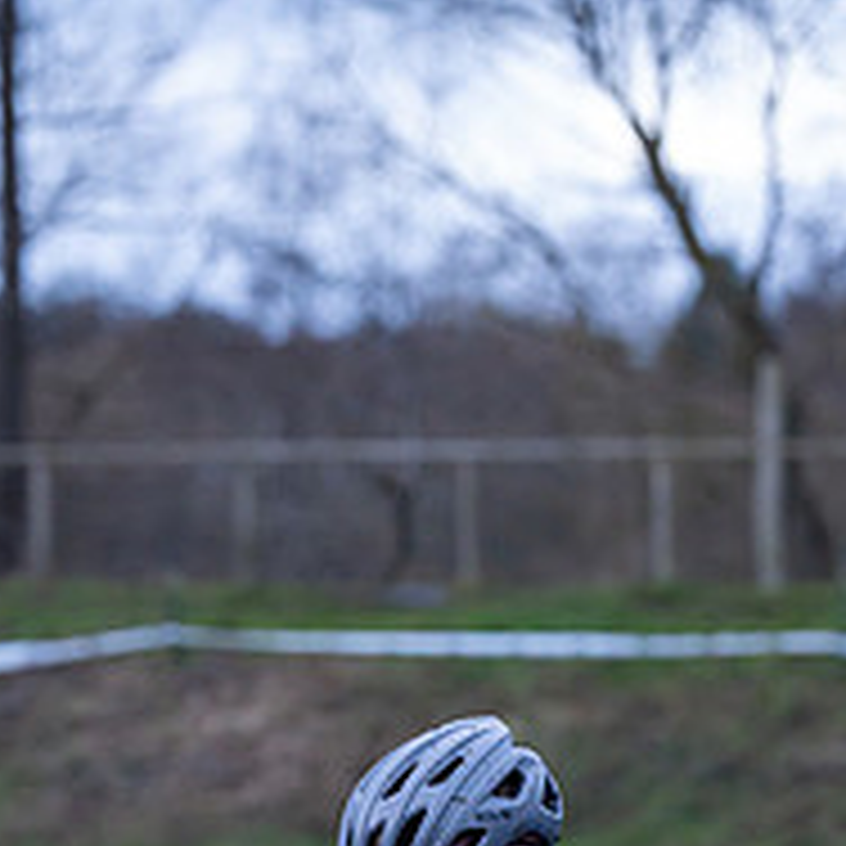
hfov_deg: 7.1
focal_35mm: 246
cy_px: 1008
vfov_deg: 7.1
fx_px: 6802
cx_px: 423
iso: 4000
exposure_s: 1/500
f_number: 4
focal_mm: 121
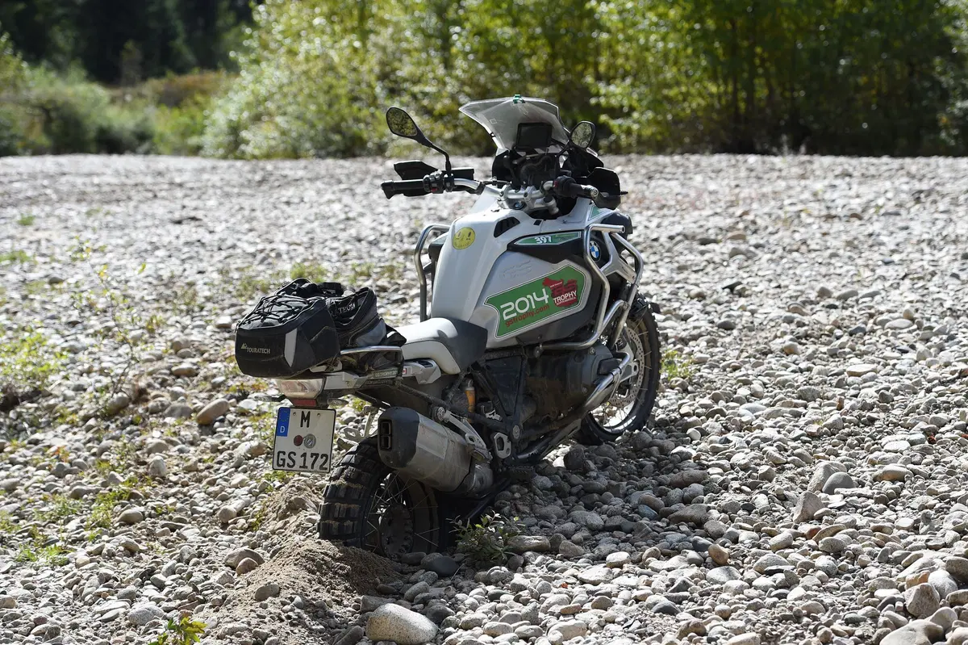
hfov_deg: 22.6
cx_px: 484
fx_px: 2419
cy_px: 322
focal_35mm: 90
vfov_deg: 15.2
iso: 200
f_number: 4.5
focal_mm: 90
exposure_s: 1/1250
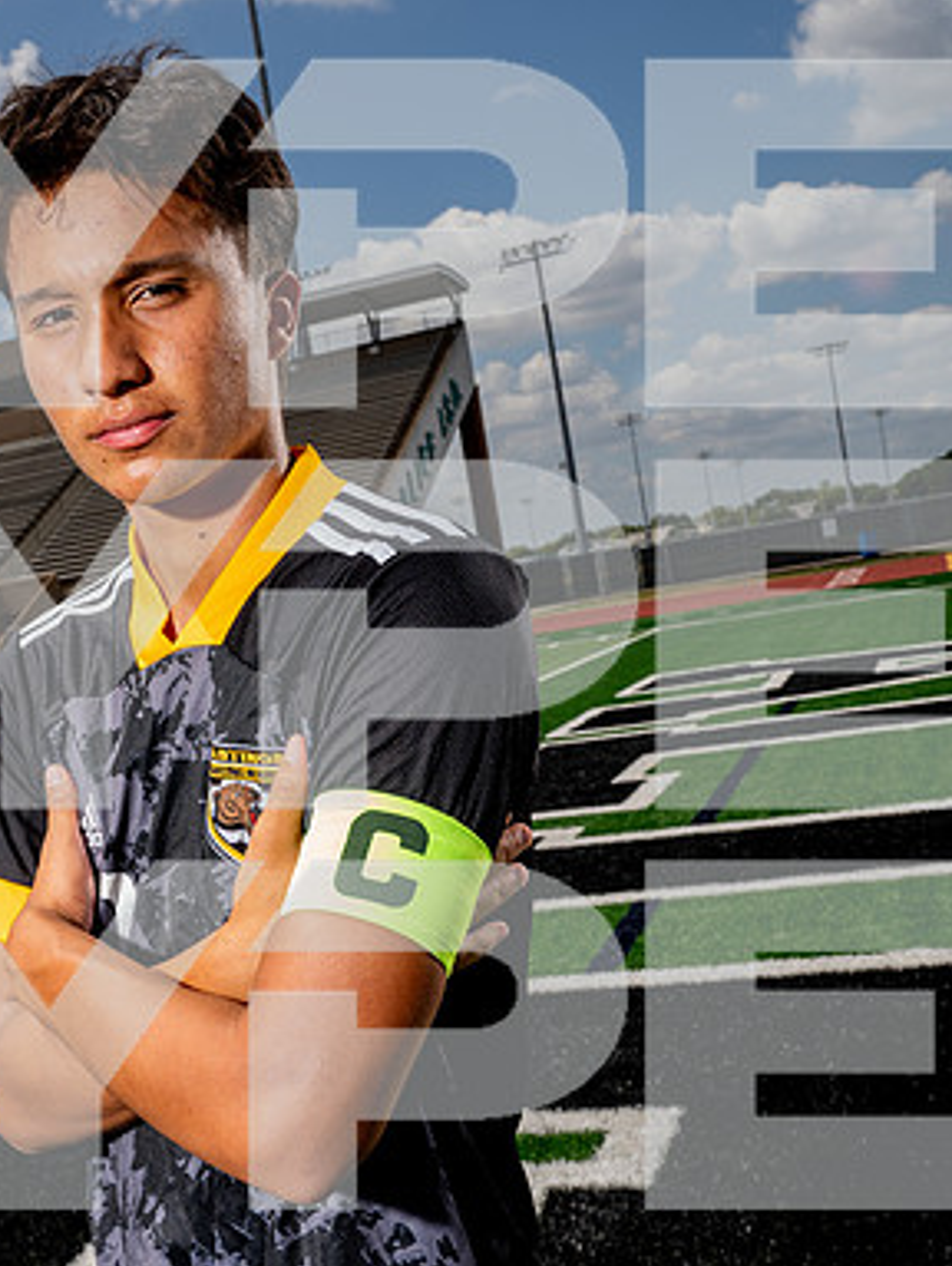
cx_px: 195
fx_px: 1757
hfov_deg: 29.6
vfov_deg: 39.6
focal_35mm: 48
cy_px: 636
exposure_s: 1/250
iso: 160
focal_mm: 33
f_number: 11
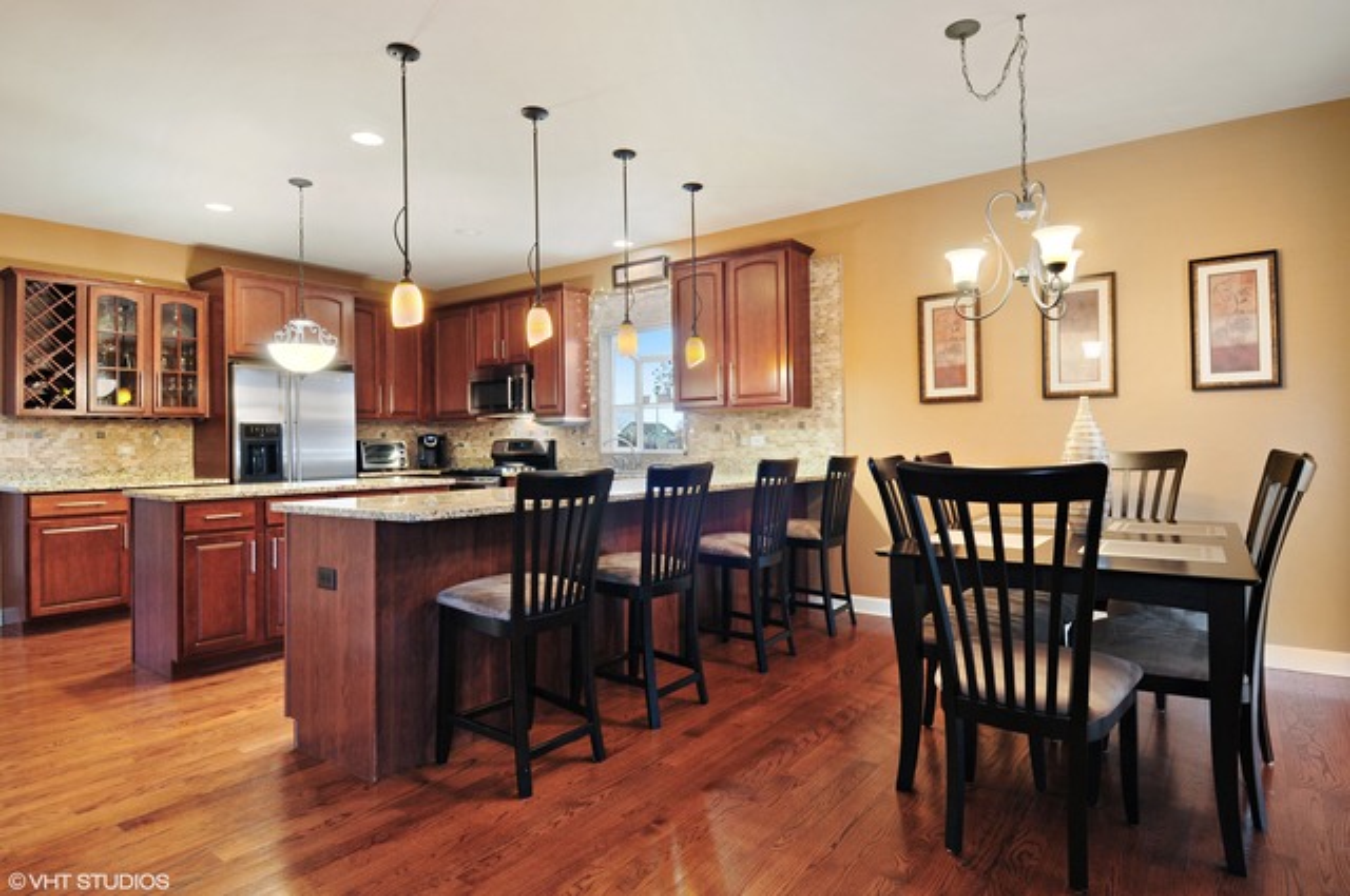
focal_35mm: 18
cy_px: 448
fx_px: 674
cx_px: 675
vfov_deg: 67.2
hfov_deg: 90.1
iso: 640
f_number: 9
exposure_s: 1/1.67
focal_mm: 12
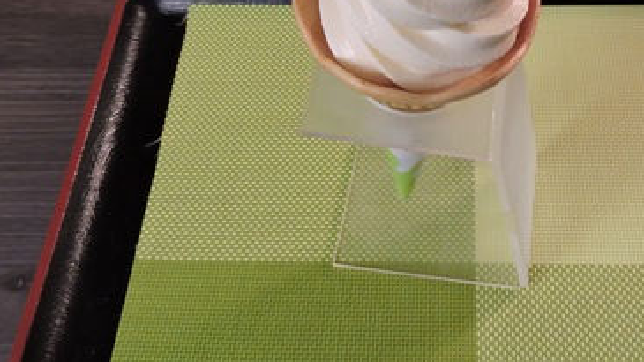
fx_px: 734
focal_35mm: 43
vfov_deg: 27.5
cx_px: 429
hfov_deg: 46.6
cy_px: 120
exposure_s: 1/13
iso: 400
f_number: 3.3
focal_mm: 4.3
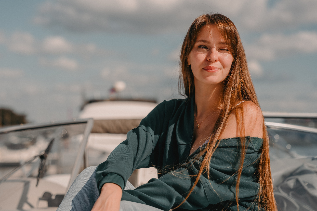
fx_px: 645
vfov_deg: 18.6
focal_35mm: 73
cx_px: 151
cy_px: 101
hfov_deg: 27.6
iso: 100
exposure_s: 1/2000
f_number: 2.8
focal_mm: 70
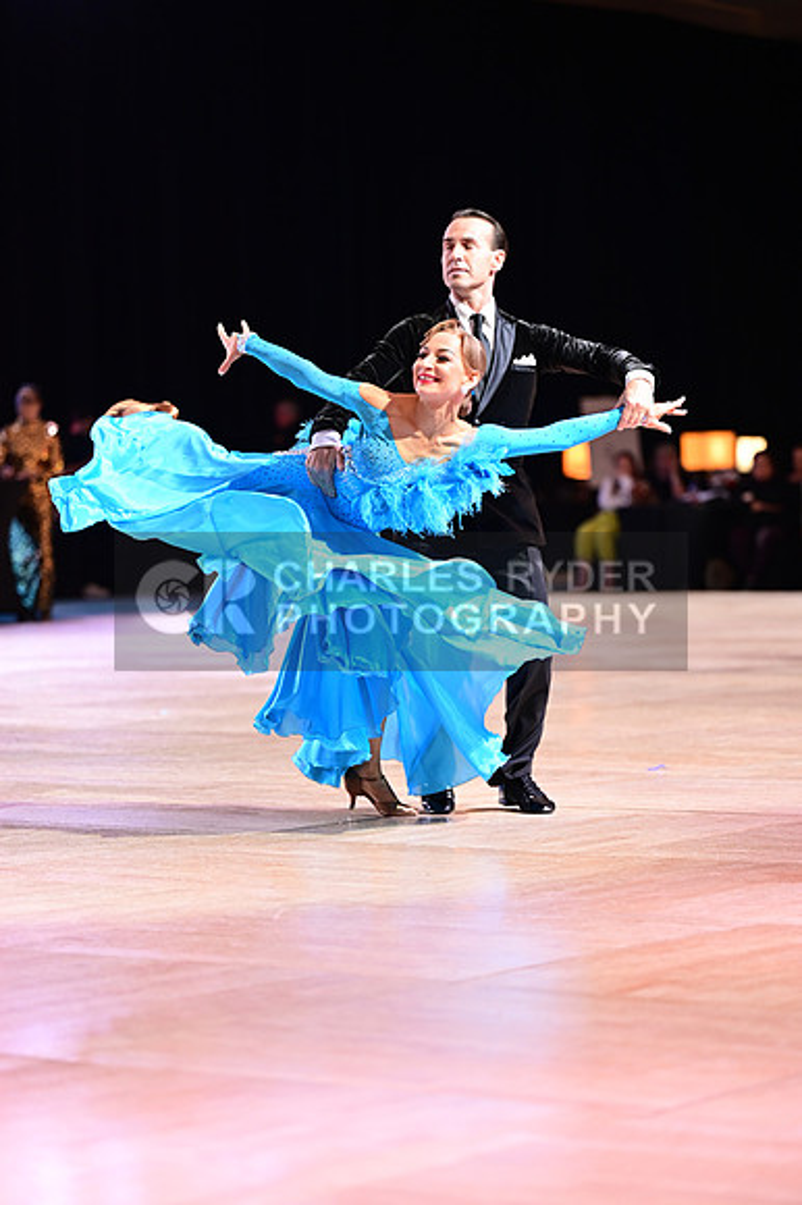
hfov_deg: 11.9
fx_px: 3847
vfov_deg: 17.8
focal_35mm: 115
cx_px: 401
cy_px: 602
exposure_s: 1/320
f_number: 2.8
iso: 2000
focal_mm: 115
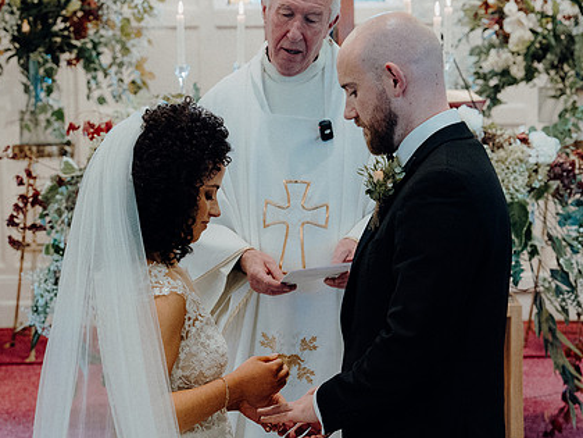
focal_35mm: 101
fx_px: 1701
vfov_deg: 14.6
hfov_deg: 19.4
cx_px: 308
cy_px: 230
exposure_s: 1/160
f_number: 3.5
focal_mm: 51
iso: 2500
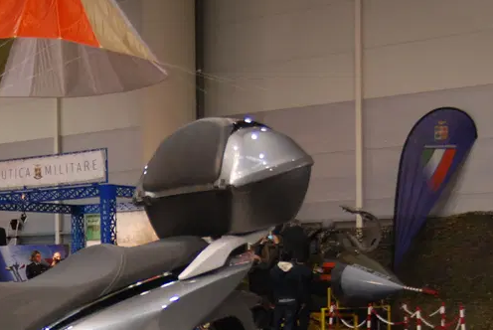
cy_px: 335
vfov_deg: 17.5
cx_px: 84
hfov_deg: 26.0
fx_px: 1045
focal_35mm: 76
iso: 800
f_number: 2.8
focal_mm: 21
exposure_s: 1/160
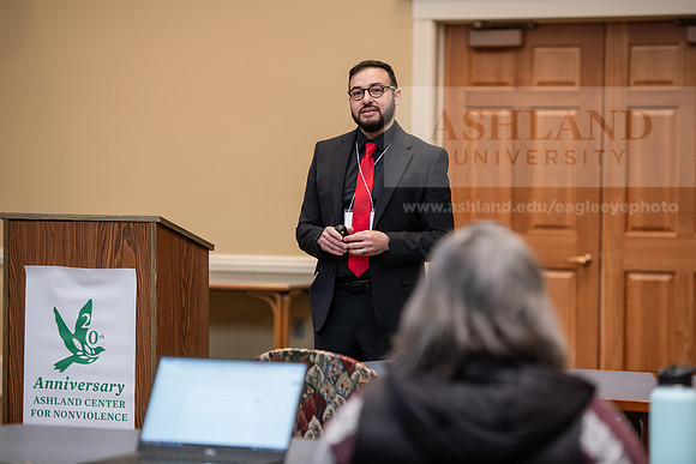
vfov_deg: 10.2
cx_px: 348
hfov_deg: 15.2
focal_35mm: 135
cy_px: 232
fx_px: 2610
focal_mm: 135
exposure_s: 1/160
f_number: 3.2
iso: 1250
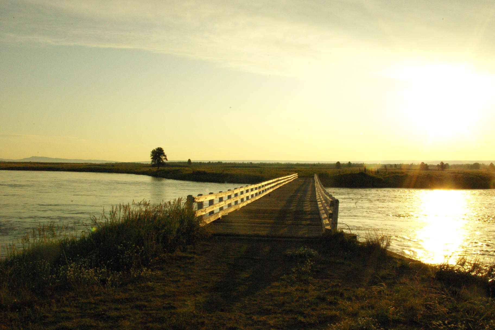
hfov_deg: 59.5
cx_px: 248
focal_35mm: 32
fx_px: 433
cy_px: 165
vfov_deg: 41.7
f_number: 27
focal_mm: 21
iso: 1600
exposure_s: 1/350
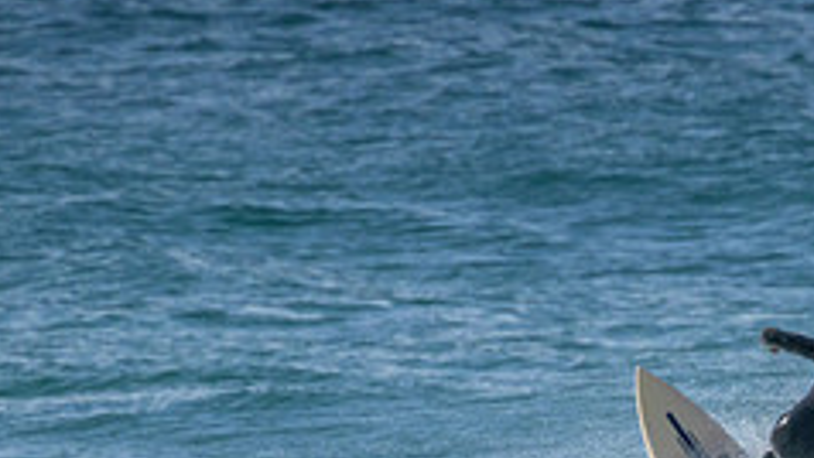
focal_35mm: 2041
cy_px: 637
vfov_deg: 0.6
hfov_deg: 1.1
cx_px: 756
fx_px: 44063
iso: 1600
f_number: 11
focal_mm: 800
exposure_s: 1/1600
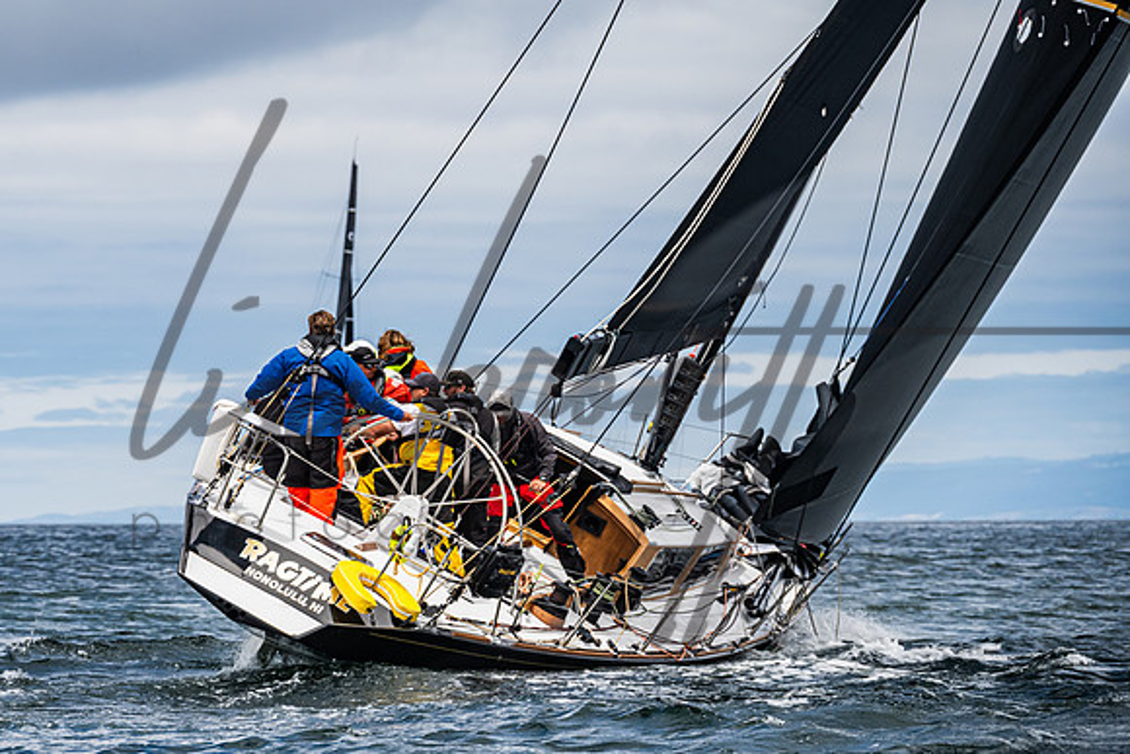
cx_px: 424
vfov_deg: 5.7
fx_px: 7510
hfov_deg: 8.6
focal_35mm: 239
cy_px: 389
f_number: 8
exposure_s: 1/2500
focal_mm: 190
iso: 500
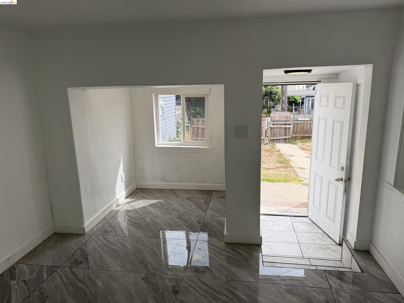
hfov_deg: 71.6
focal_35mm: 24
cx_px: 202
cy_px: 152
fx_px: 280
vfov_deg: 56.8
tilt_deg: -12.8
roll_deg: +2.2
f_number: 1.78
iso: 80
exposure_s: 1/1156
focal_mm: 6.76
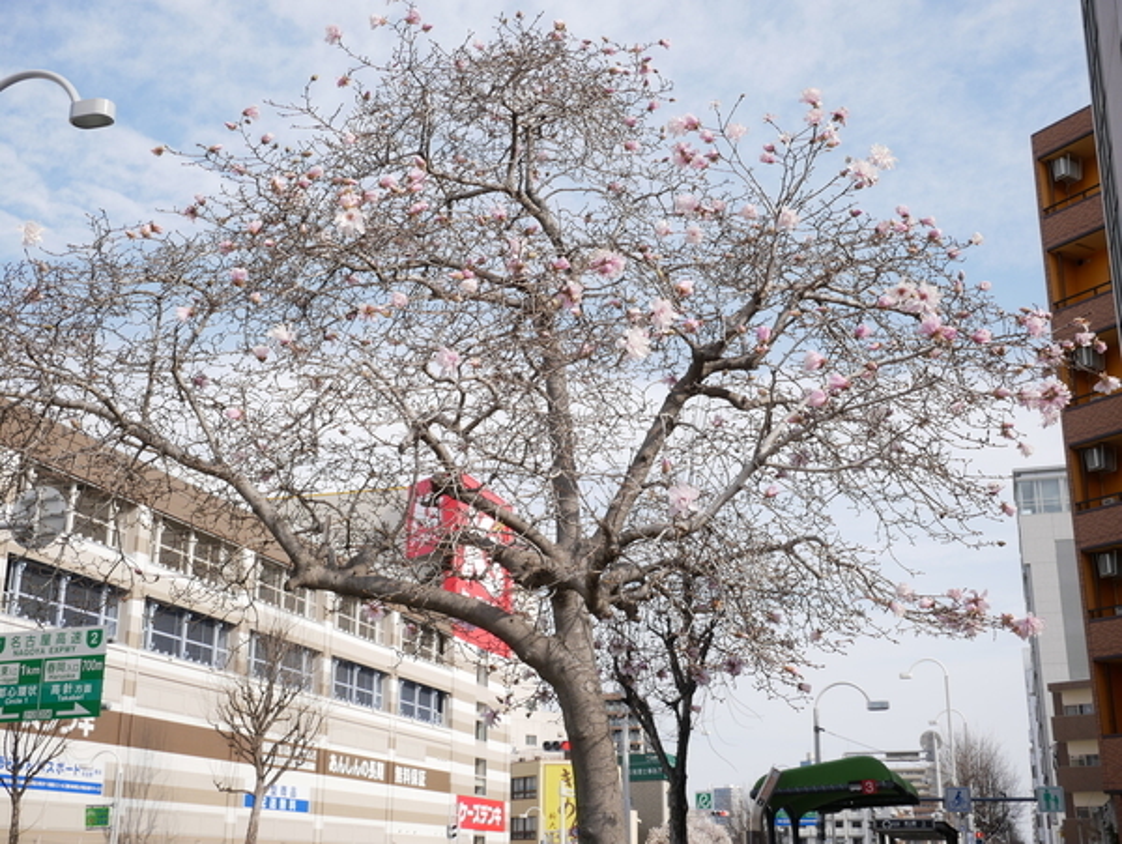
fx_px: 1298
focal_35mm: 40
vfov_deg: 36.0
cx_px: 561
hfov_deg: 46.8
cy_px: 422
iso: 200
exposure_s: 1/320
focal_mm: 20
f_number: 8
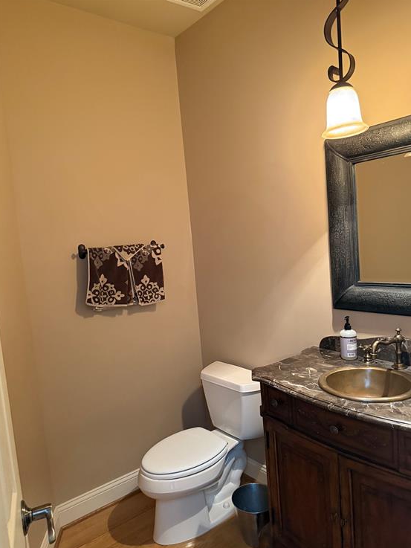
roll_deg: +5.0
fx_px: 396
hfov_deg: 54.9
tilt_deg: -5.5
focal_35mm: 25
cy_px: 281
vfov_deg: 69.4
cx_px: 210
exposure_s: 1/40
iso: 800
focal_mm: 6.76
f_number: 1.78
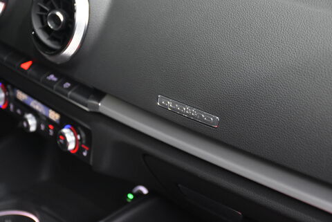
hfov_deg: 24.2
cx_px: 166
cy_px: 111
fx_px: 775
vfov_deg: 16.3
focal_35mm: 84
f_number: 4.8
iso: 3600
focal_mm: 56
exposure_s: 1/60
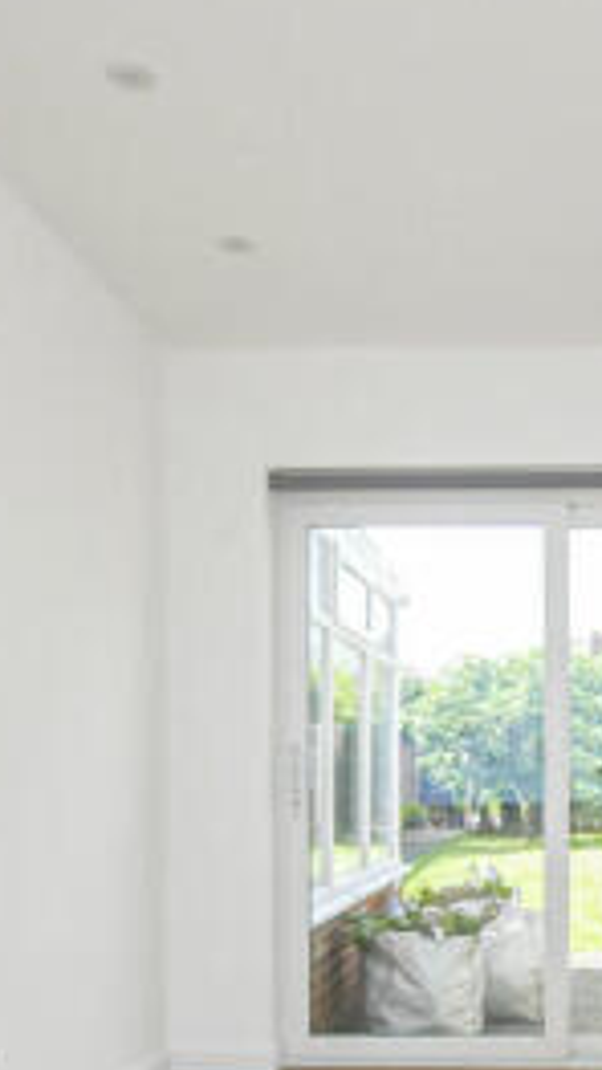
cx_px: 555
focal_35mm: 39
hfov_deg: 29.1
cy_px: 767
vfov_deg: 50.0
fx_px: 1106
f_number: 11
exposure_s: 1/50
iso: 400
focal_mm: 10
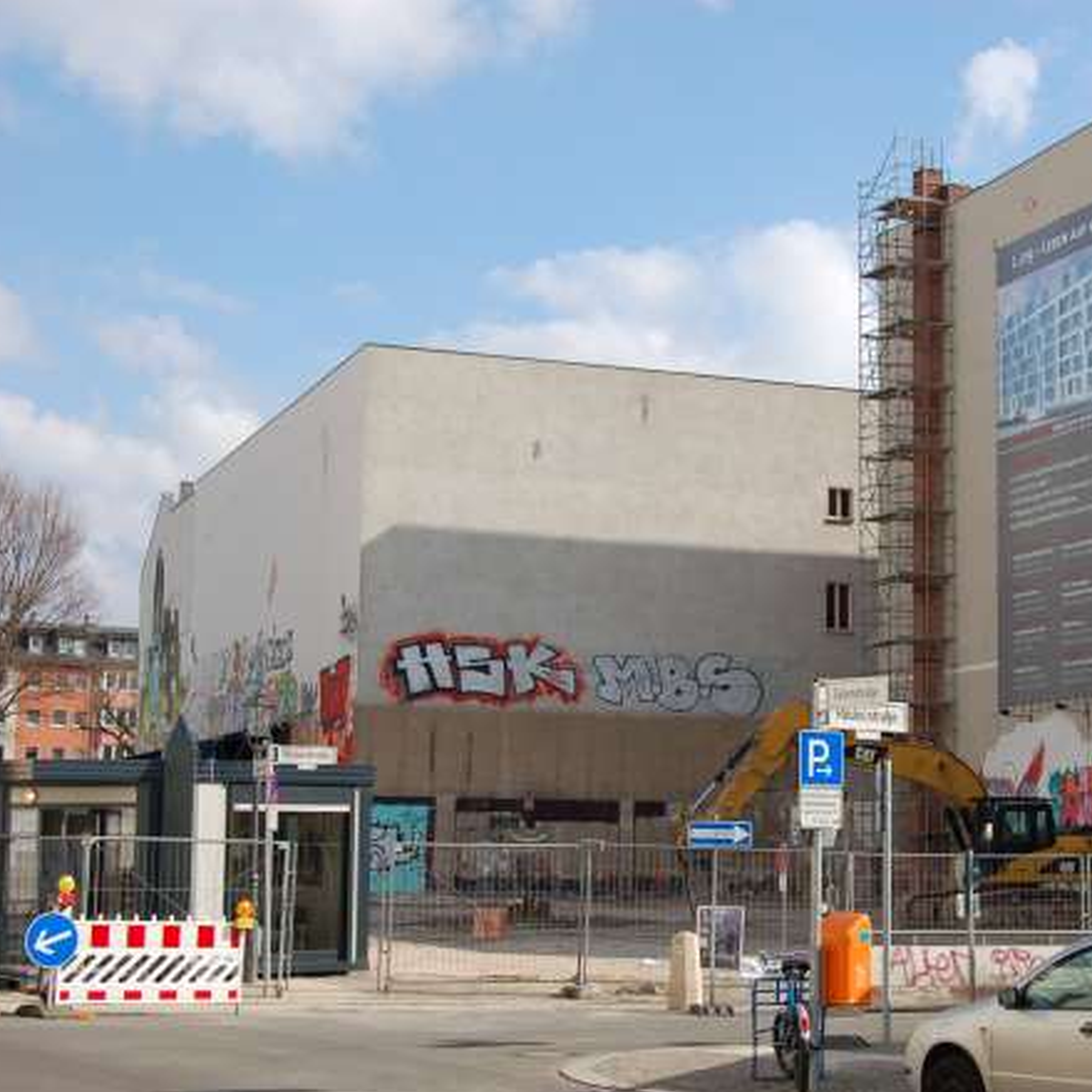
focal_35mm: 62
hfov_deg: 27.4
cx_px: 812
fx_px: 2213
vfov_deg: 27.7
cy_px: 550
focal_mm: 32
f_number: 9
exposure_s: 1/320
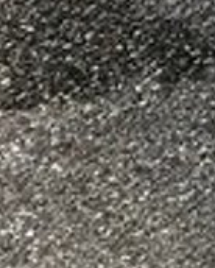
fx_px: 1564
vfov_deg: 8.8
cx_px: 910
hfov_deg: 6.2
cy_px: -390
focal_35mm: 197
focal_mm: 4.15
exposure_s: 1/565
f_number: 2.2
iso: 25
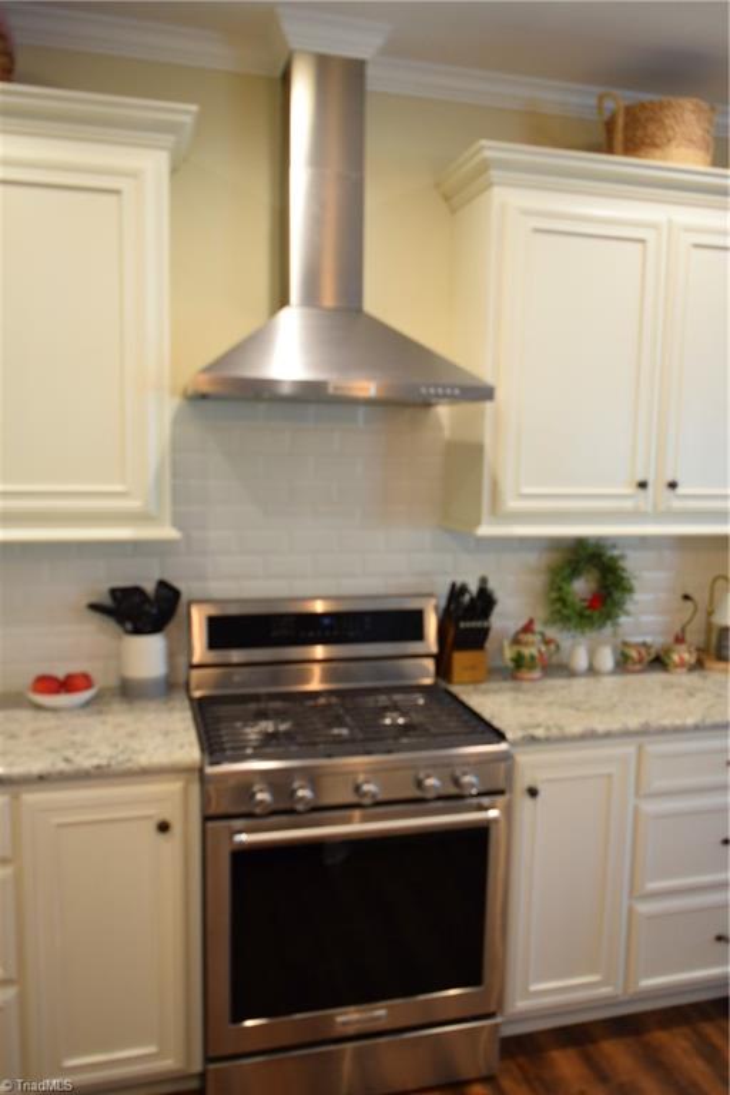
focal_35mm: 27
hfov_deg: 47.9
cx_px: 365
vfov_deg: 67.4
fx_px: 821
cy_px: 548
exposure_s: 1/60
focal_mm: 18
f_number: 3.5
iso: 800
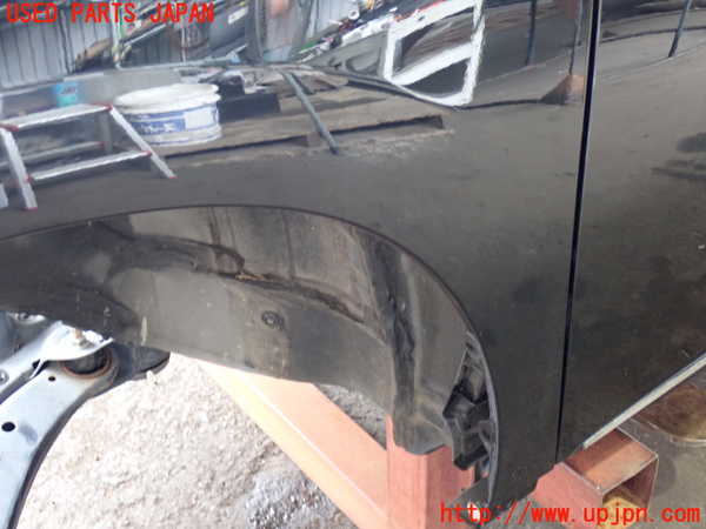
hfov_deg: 40.4
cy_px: 264
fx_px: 959
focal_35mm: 47
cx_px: 353
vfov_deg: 30.9
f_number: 3.1
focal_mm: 8.4
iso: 800
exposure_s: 1/20
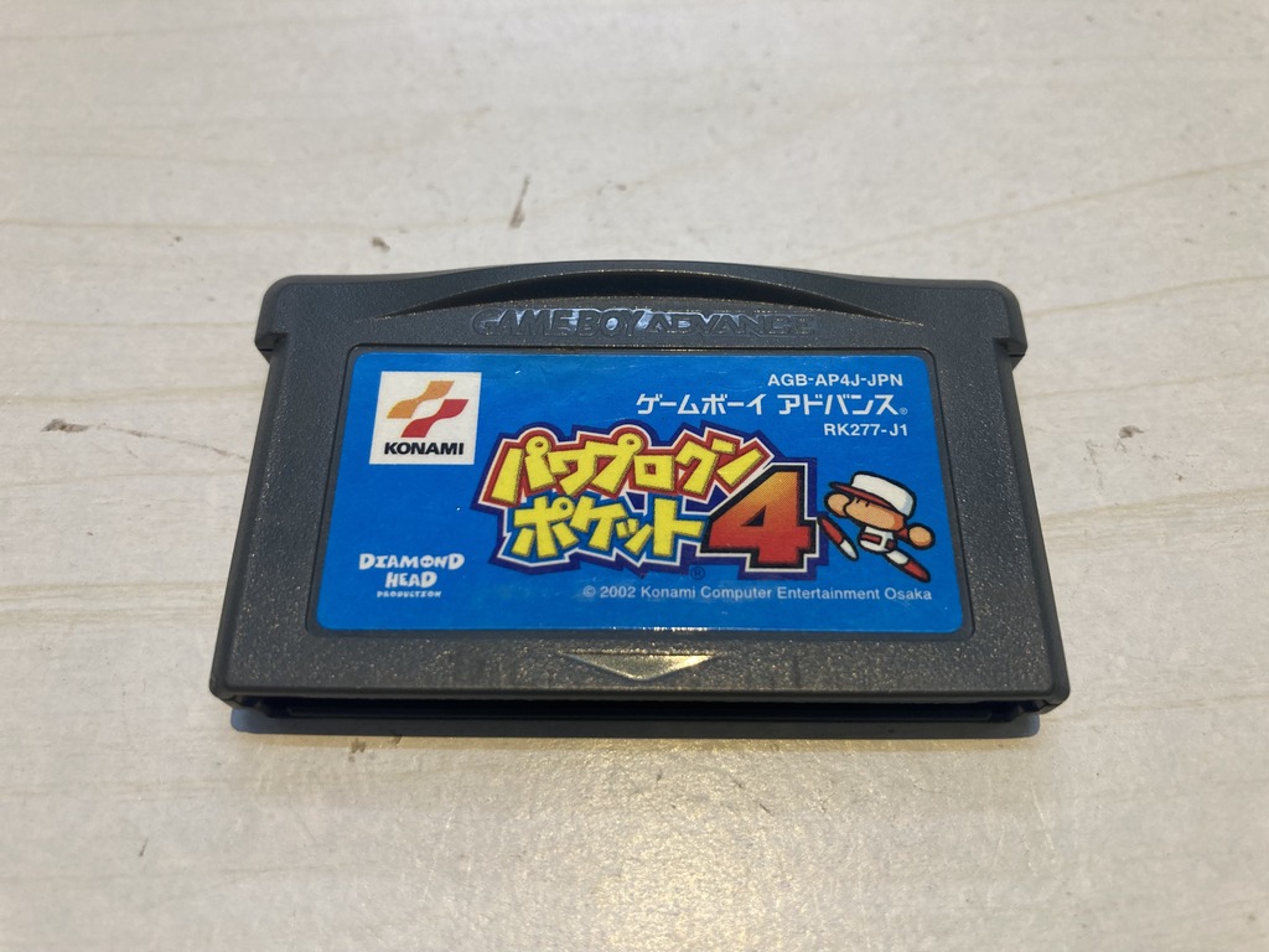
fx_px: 1026
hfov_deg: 63.4
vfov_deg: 49.7
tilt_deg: -61.0
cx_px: 634
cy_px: 476
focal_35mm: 28
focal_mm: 3.99
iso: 50
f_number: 1.8
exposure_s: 1/60
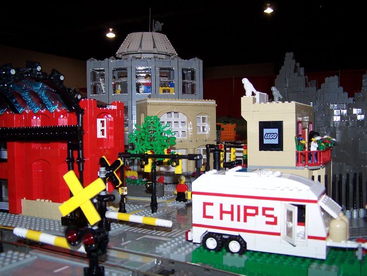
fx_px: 403
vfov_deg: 37.7
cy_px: 138
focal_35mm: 38
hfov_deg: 49.0
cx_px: 184
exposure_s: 1/60
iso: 80
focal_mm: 6.3
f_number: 2.8
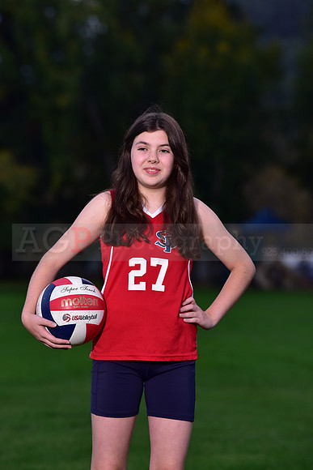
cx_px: 156
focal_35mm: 160
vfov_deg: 12.8
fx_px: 2085
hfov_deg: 8.6
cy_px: 235
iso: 500
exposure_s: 1/250
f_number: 4.5
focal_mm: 160
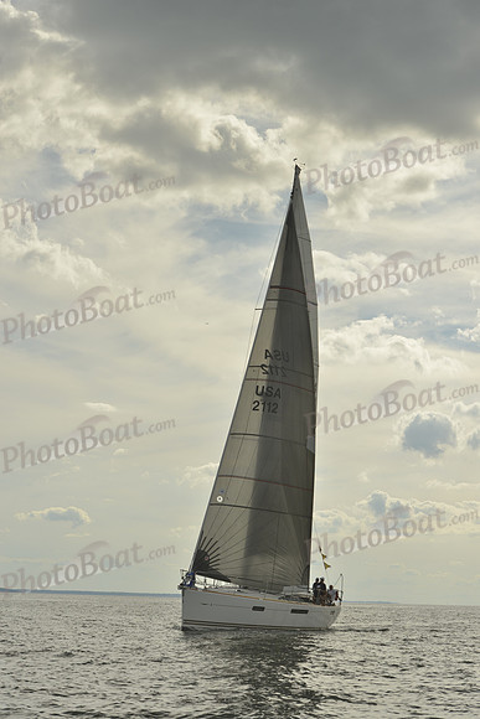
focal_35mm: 70
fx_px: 1399
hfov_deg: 19.5
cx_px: 240
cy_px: 360
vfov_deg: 28.8
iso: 200
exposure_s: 1/1250
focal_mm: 70
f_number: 9
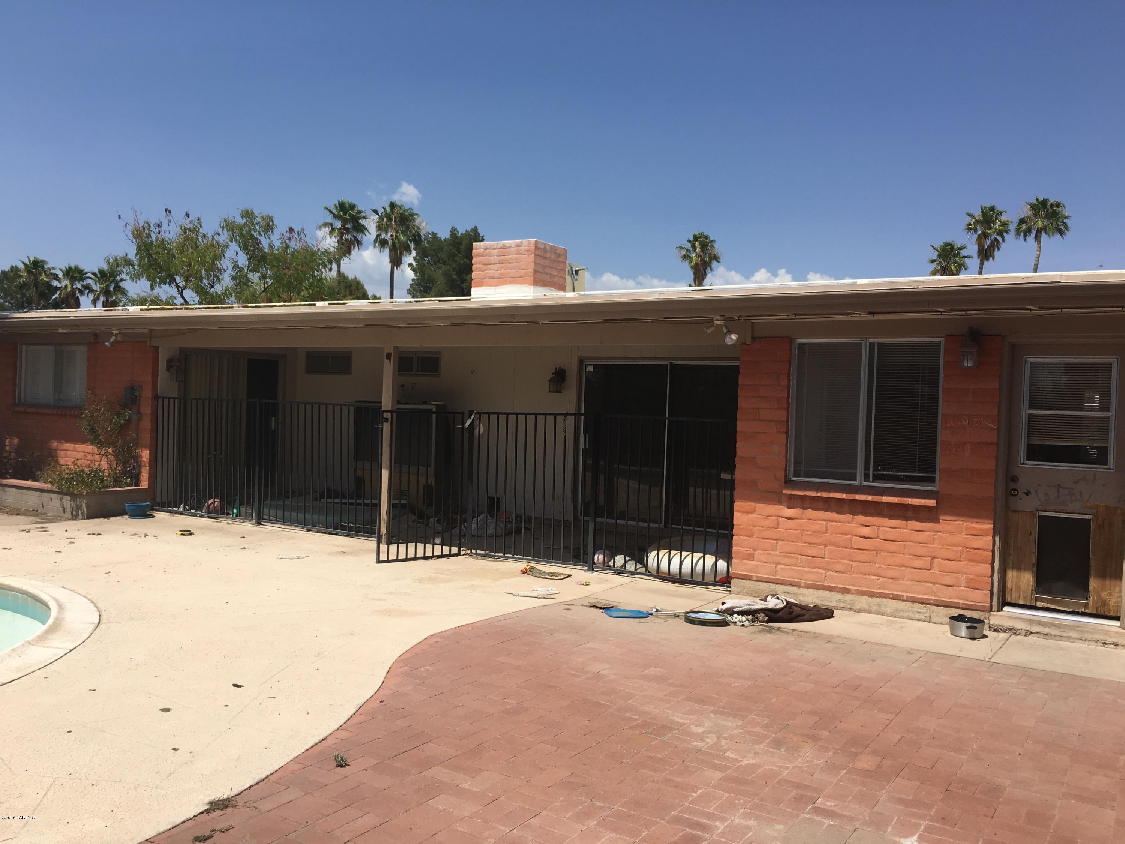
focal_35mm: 29
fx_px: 942
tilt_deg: -0.4
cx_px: 562
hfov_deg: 61.7
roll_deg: -2.8
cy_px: 422
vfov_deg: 48.2
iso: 25
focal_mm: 4.15
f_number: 2.2
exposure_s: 1/2331
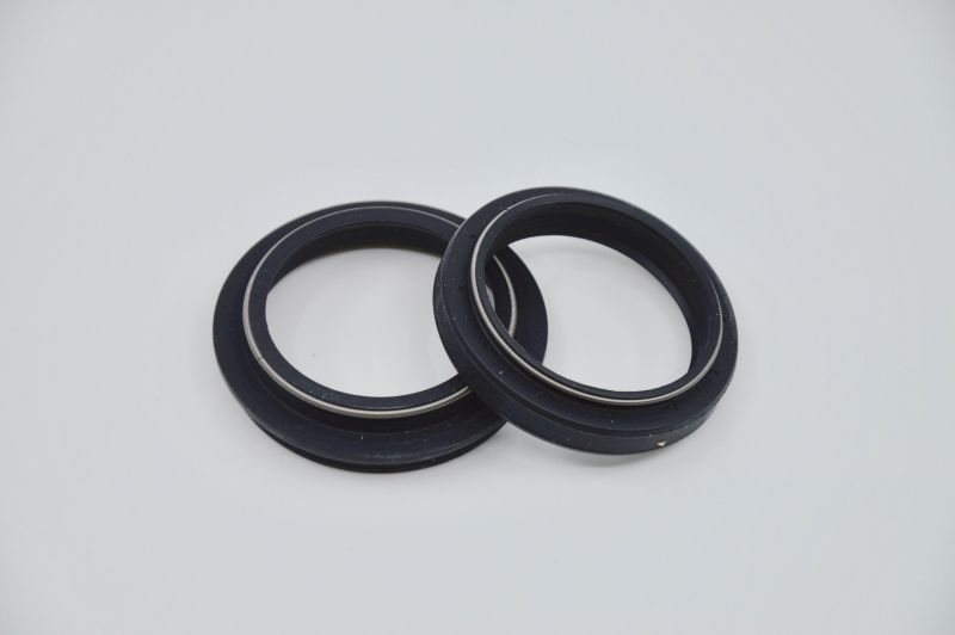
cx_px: 478
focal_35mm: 158
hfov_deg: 13.1
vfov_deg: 8.7
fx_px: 4175
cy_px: 318
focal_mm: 105
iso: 100
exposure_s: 1/160
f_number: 6.3
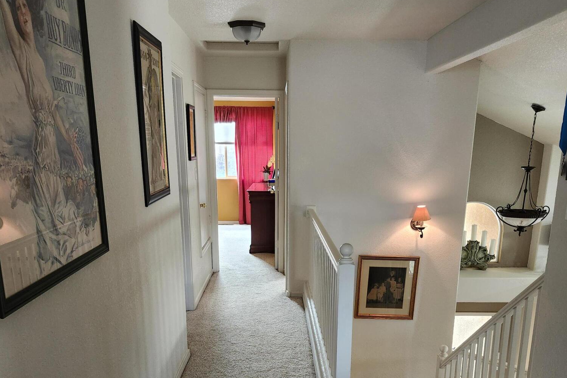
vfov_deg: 39.8
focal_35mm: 32
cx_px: 284
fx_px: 504
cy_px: 289
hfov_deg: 58.7
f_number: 1.8
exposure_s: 1/120
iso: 640
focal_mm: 5.54
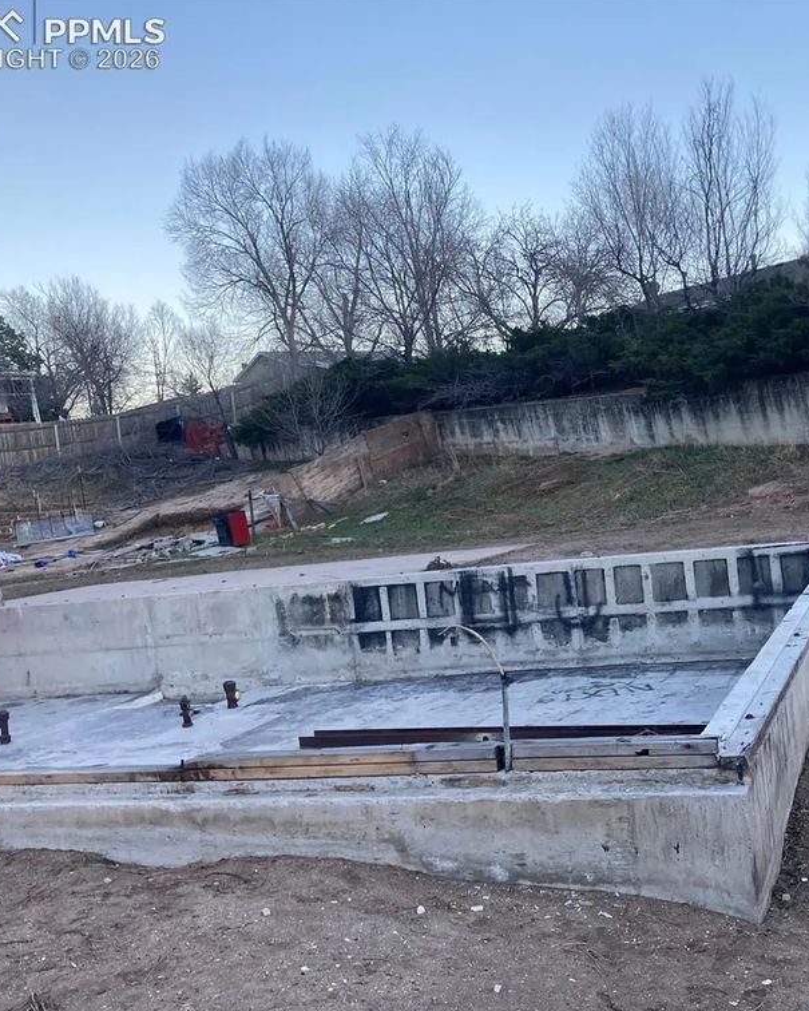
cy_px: 508
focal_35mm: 37
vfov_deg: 49.1
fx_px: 1107
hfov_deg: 39.3
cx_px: 582
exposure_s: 1/121
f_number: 1.8
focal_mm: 3.99
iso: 25
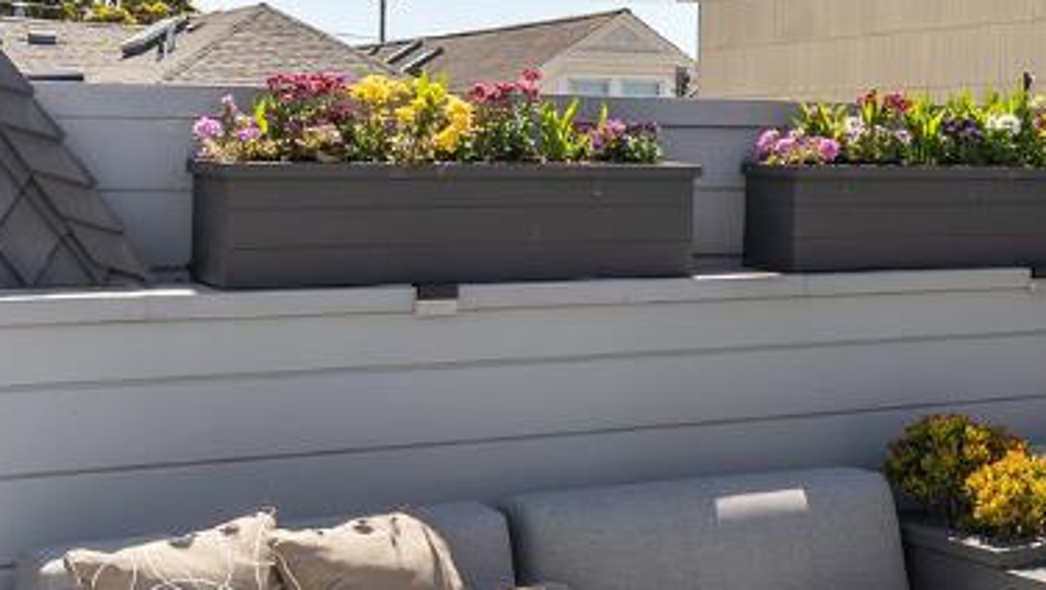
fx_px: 2075
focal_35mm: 75
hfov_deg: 26.0
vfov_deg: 16.1
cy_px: 202
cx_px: 1163
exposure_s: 1/250
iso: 100
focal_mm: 17.9
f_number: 9
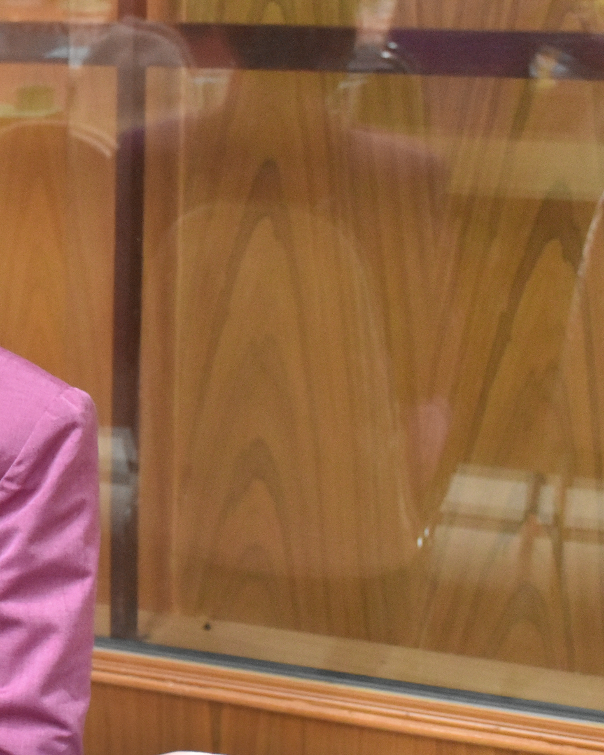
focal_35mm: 94
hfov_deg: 15.8
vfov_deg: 20.3
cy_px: 480
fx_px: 2100
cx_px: -115
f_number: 5
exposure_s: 1/125
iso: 2500
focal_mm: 30
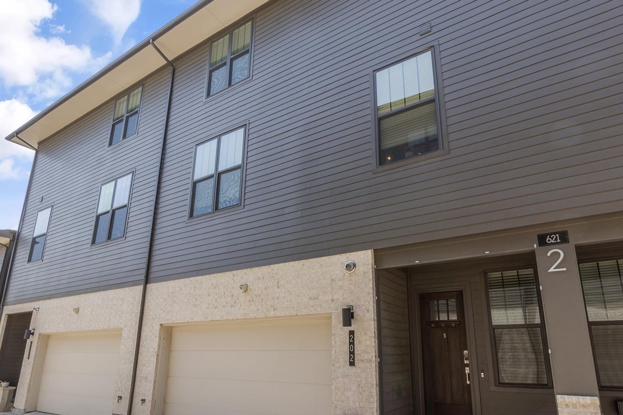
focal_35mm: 21
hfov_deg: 81.1
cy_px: 254
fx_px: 363
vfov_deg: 58.9
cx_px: 330
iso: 200
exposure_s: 1/640
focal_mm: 10
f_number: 11
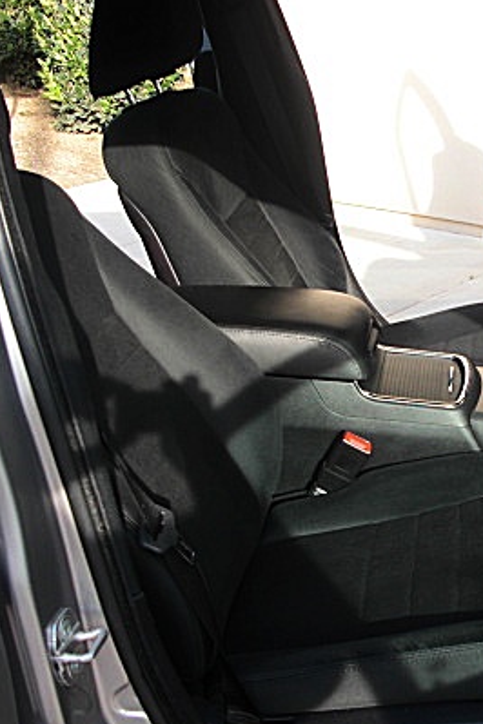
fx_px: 1207
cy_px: 403
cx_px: 478
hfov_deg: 21.8
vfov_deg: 33.4
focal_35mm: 60
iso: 50
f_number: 2.8
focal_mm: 6.3
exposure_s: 1/160
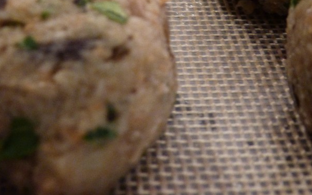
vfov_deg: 18.2
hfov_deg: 29.7
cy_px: -22
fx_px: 587
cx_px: 182
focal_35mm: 69
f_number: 3.1
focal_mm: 6.5
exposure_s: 1/4
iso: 640
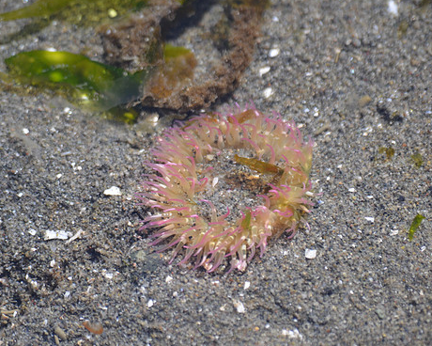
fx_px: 6789
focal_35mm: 531
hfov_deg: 3.6
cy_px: 176
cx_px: 213
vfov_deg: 2.9
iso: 500
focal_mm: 300
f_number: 5.6
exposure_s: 1/1000
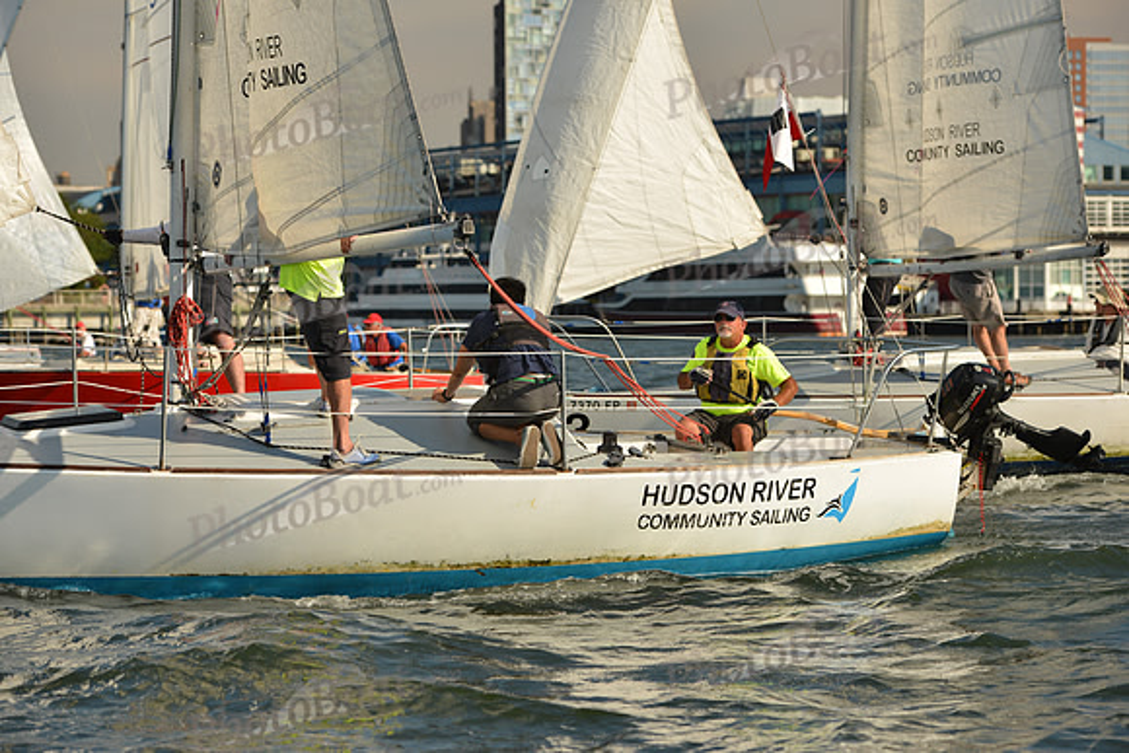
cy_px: 376
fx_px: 3074
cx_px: 564
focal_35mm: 98
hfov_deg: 20.8
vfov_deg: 14.0
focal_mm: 98
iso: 400
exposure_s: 1/1250
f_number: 5.6
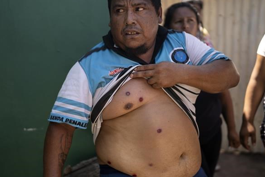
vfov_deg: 34.2
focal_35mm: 39
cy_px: 94
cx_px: 125
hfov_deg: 49.5
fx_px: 287
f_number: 1.4
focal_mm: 35
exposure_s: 1/8000
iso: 400
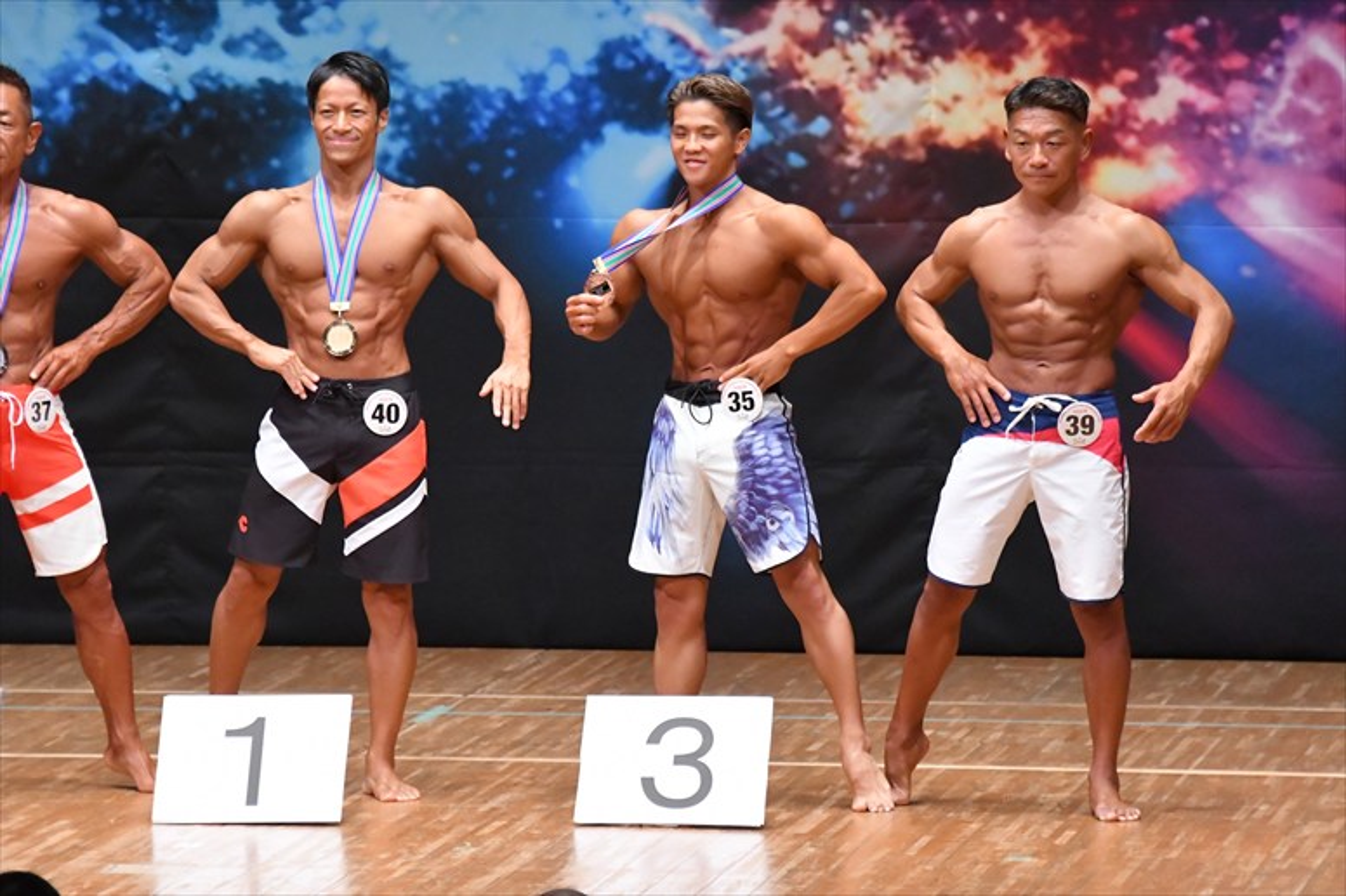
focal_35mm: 285
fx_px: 10651
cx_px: 673
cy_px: 448
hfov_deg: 7.2
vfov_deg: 4.8
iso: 8000
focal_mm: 190
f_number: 5.6
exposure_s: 1/400
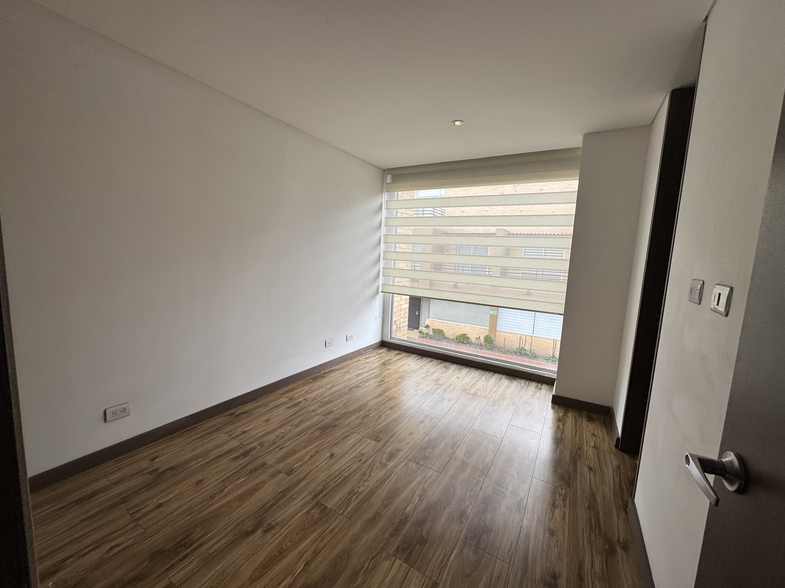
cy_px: 294
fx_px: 317
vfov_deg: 85.7
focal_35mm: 14
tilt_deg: -3.2
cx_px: 392
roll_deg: -2.3
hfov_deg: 102.1
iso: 40
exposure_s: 1/306
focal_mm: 2.22
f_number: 2.2
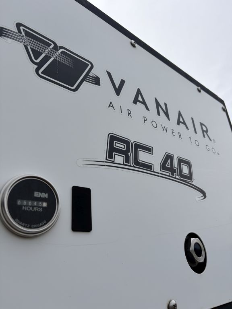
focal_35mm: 26
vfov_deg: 67.3
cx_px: 116
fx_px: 232
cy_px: 154
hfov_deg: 53.1
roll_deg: +4.0
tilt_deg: +24.0
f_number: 1.6
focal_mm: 5.96
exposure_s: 1/3623
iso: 50
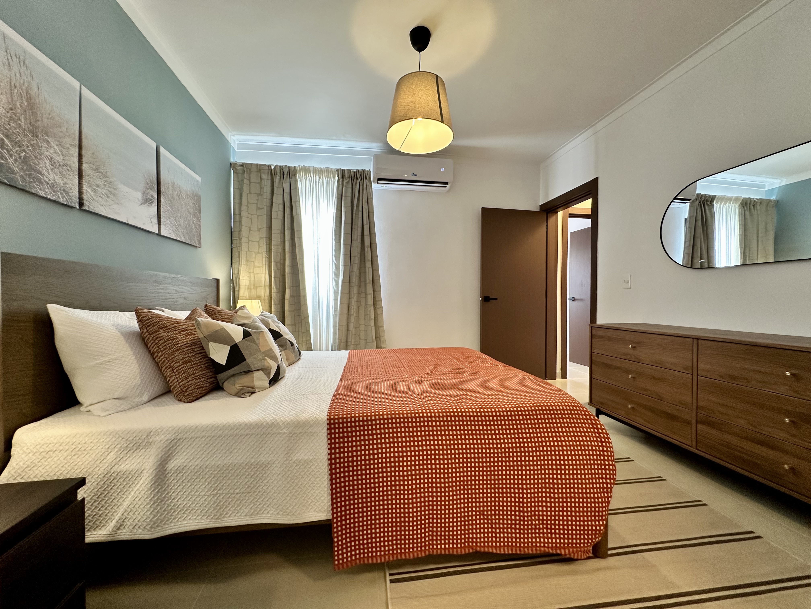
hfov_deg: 102.1
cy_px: 304
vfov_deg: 85.7
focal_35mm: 14
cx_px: 406
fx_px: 328
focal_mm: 2.22
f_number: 2.2
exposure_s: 1/60
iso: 200
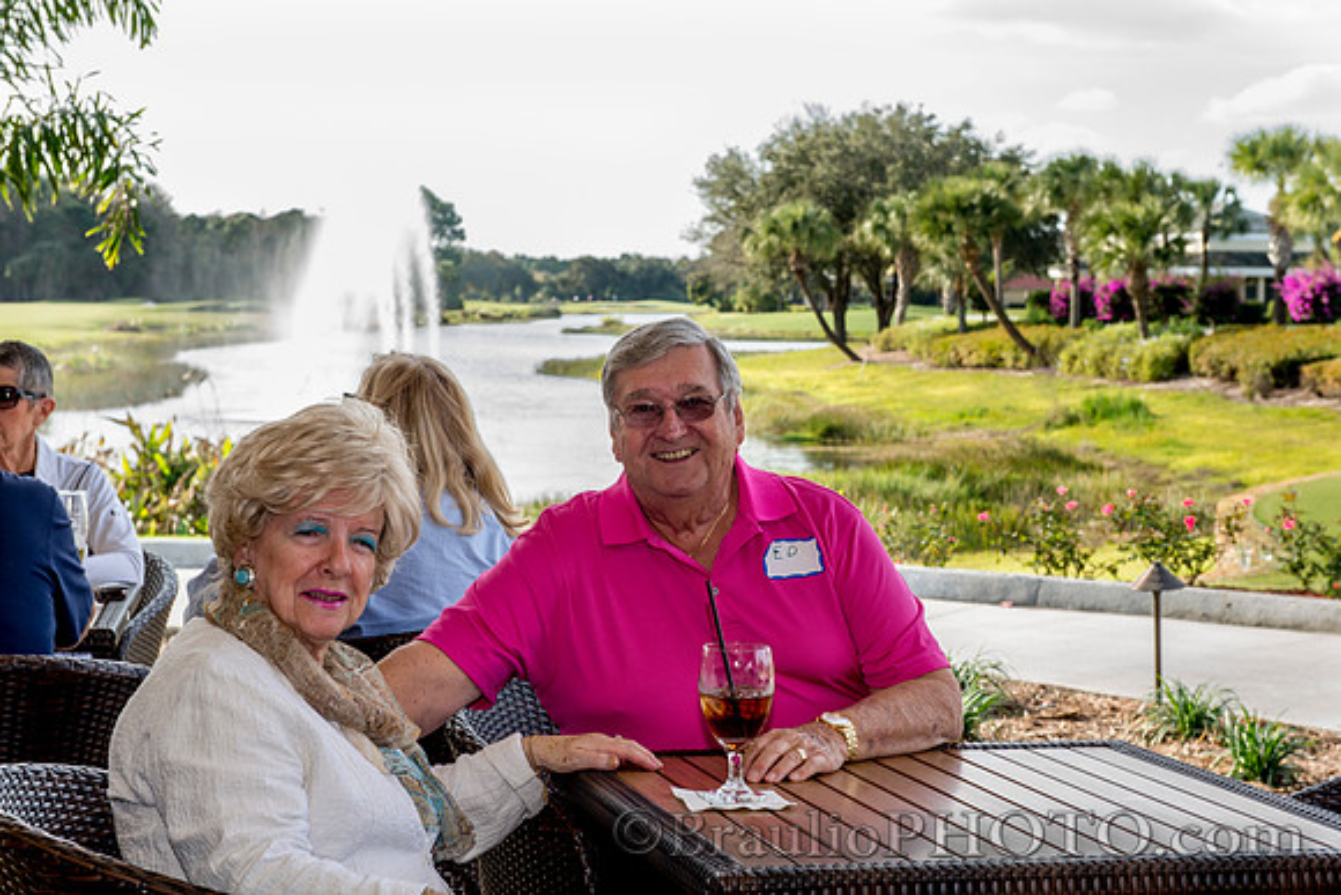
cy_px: 448
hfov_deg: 28.8
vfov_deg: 19.5
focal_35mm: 70
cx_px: 670
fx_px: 2608
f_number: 9
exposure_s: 1/100
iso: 320
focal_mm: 70
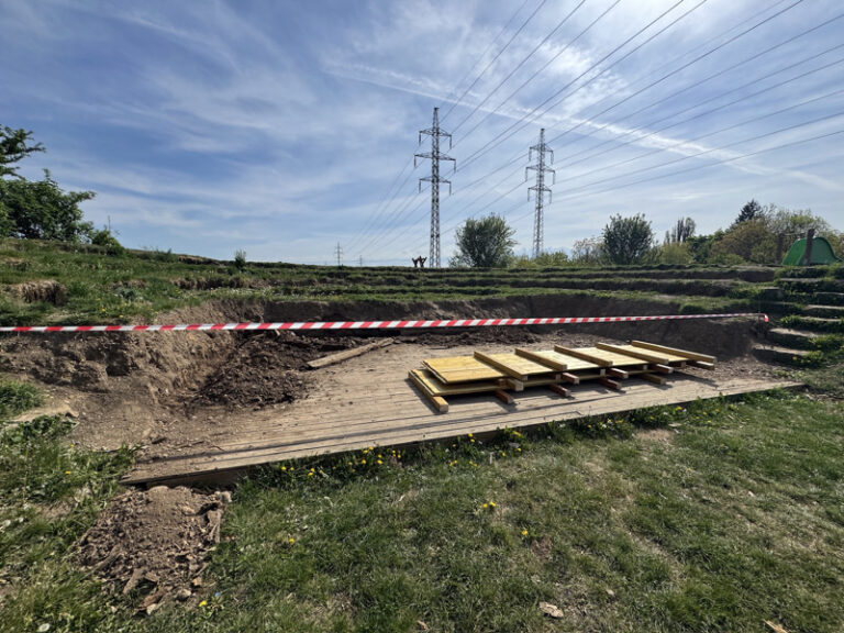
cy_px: 316
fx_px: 341
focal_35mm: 14
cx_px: 422
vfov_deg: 85.7
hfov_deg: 102.1
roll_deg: +0.6
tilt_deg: -5.3
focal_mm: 2.22
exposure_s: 1/3906
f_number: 2.2
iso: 50
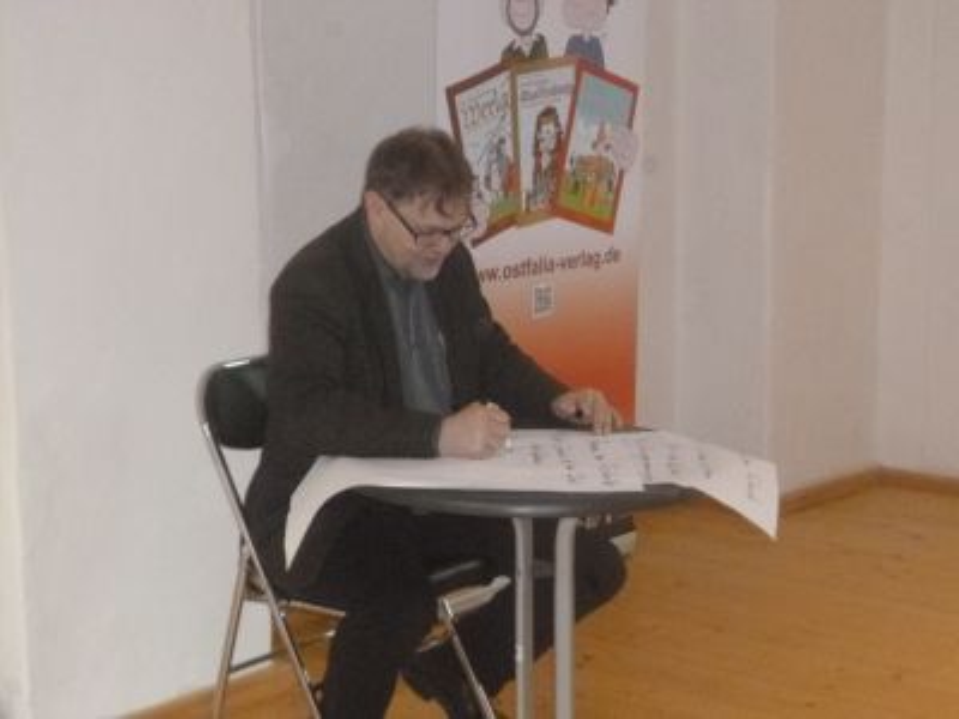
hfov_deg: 28.2
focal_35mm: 69
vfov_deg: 21.3
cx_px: 480
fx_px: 1912
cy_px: 360
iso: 1000
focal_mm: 12.3
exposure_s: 1/125
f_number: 4.5
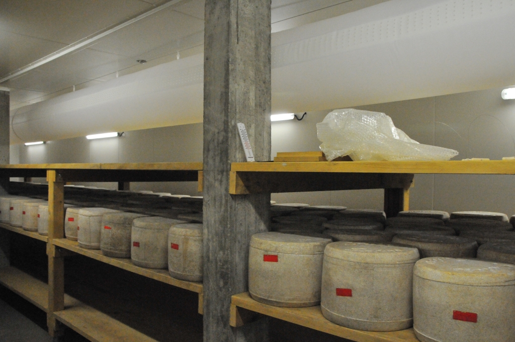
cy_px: 171
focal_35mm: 27
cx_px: 258
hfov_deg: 67.4
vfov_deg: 47.8
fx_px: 386
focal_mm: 18
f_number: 8
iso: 3200
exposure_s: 1/60
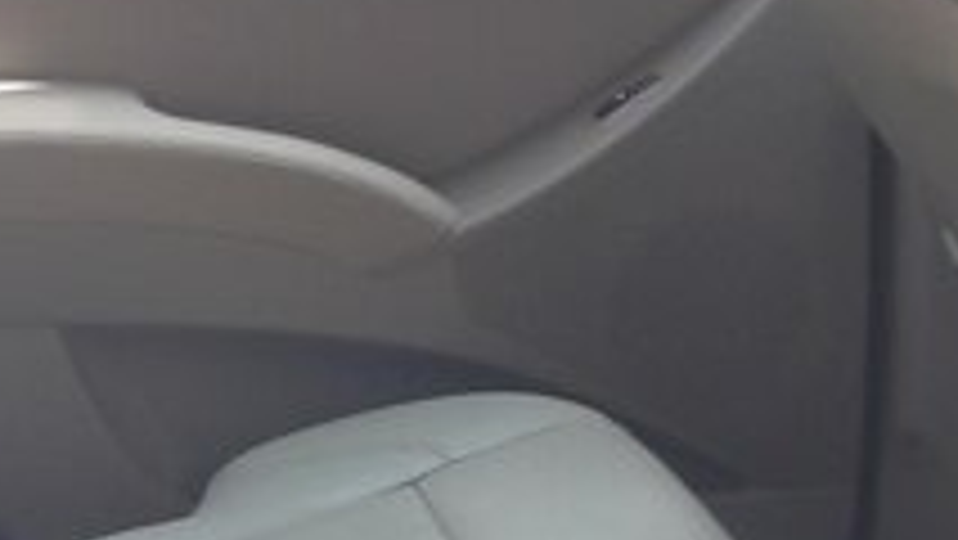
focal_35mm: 71
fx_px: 1804
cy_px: 616
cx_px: 405
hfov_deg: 29.7
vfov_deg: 16.4
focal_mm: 3.7
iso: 40
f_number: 1.9
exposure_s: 1/105
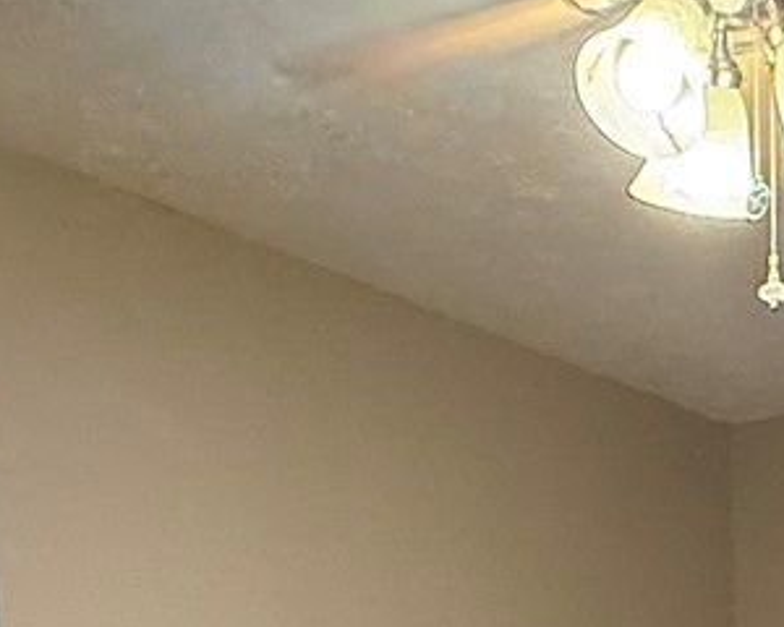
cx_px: 727
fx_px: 1694
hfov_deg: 25.2
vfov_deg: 16.8
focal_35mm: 73
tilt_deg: -9.8
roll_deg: +0.6
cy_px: 1176
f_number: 2.2
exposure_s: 1/60
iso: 400
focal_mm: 2.22
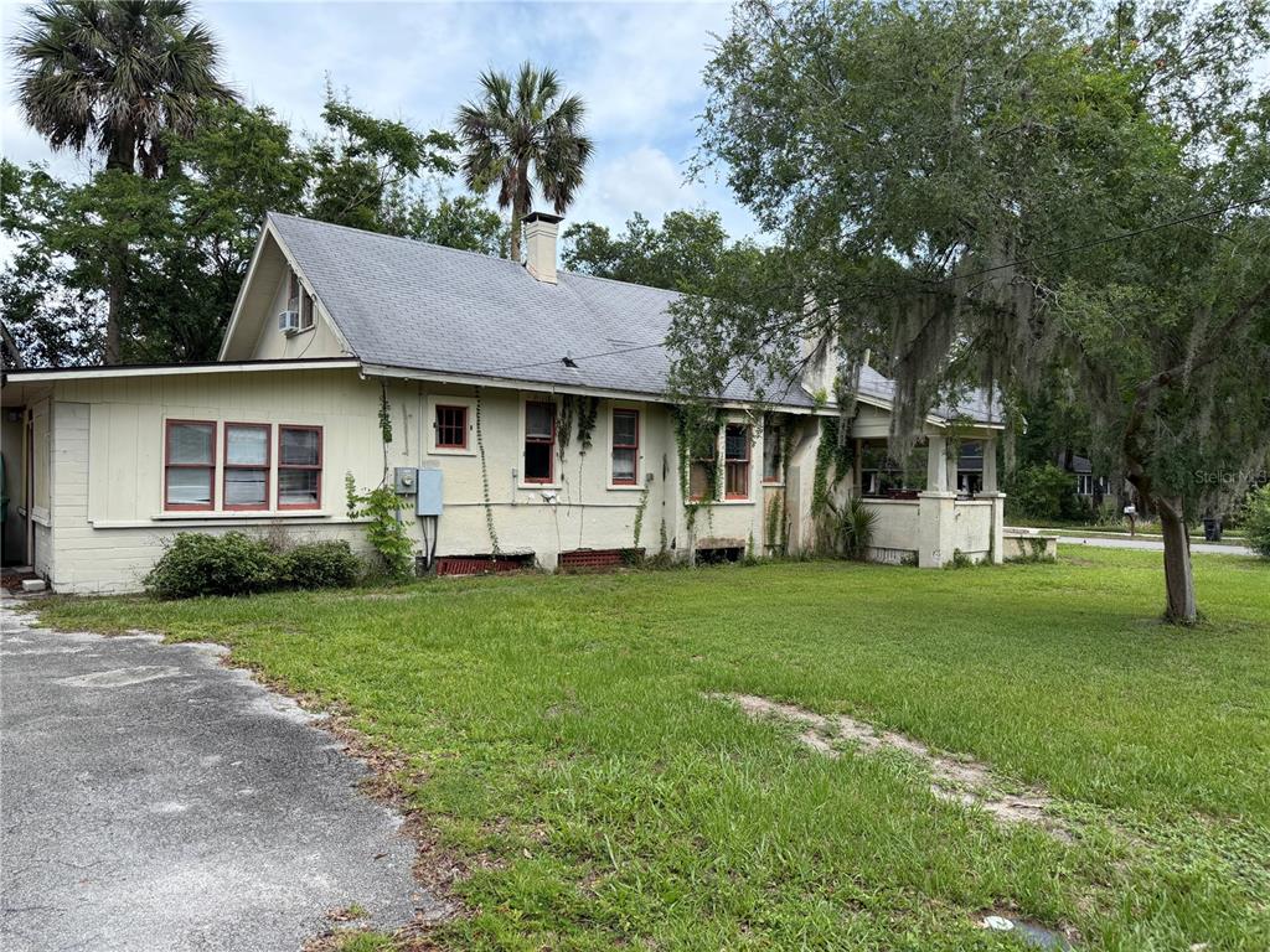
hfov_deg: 71.6
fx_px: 881
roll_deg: -0.4
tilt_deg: -0.1
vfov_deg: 56.8
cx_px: 635
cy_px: 476
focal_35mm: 24
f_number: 1.78
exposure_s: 1/2703
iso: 100
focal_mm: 6.76
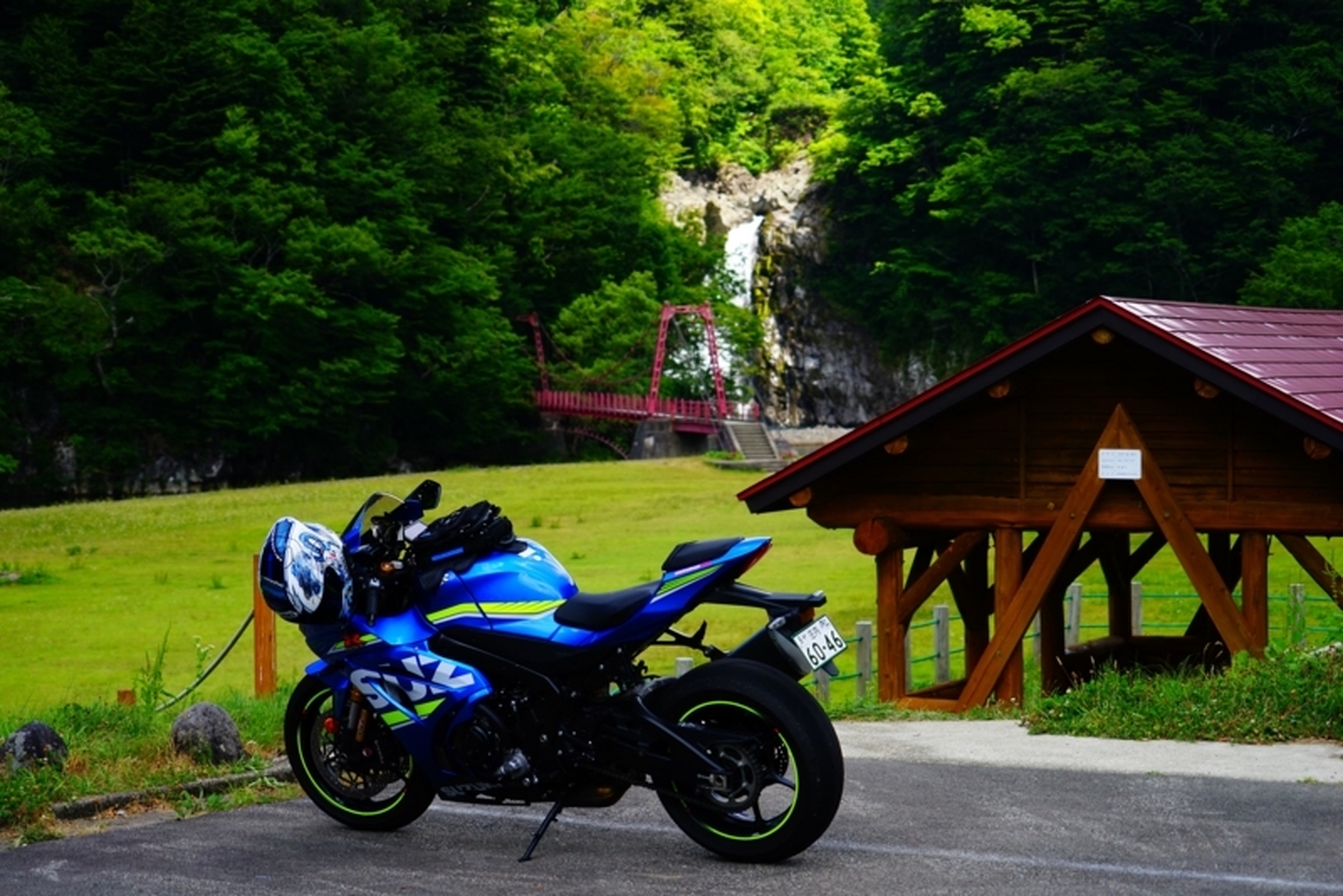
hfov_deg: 26.3
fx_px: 2873
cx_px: 672
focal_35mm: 77
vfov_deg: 17.7
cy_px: 448
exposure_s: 1/80
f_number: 5.6
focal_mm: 77
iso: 160
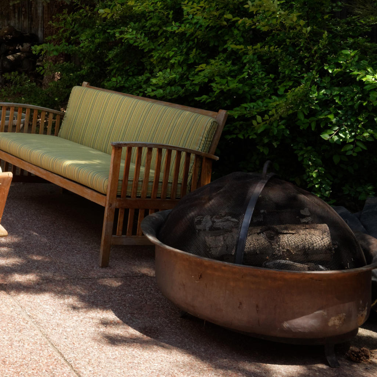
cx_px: -165
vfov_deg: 26.5
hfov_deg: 23.2
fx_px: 764
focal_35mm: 62
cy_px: 16
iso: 200
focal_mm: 25
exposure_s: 1/100
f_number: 8
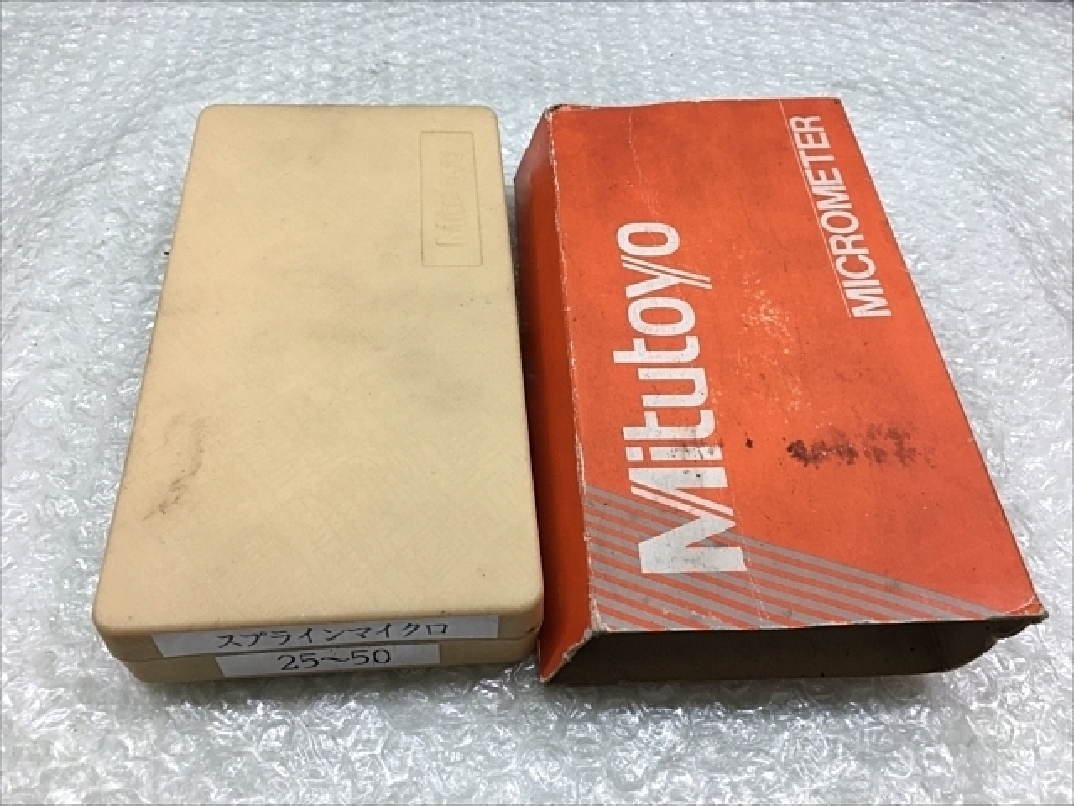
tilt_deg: -50.3
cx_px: 537
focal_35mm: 29
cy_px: 403
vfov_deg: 48.2
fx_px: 900
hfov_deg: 61.7
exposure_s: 1/120
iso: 40
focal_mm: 4.15
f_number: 2.2
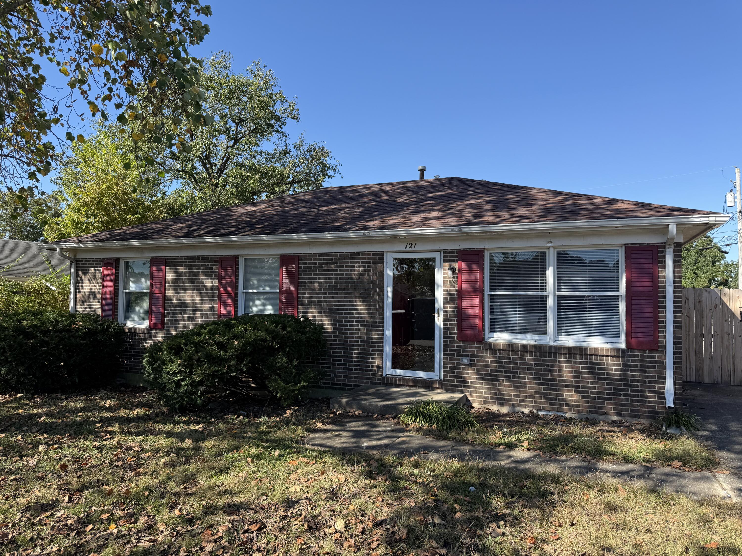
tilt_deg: +3.1
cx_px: 371
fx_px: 514
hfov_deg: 71.6
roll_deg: -0.8
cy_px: 278
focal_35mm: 24
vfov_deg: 56.8
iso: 80
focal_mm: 6.76
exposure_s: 1/2000
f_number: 1.78
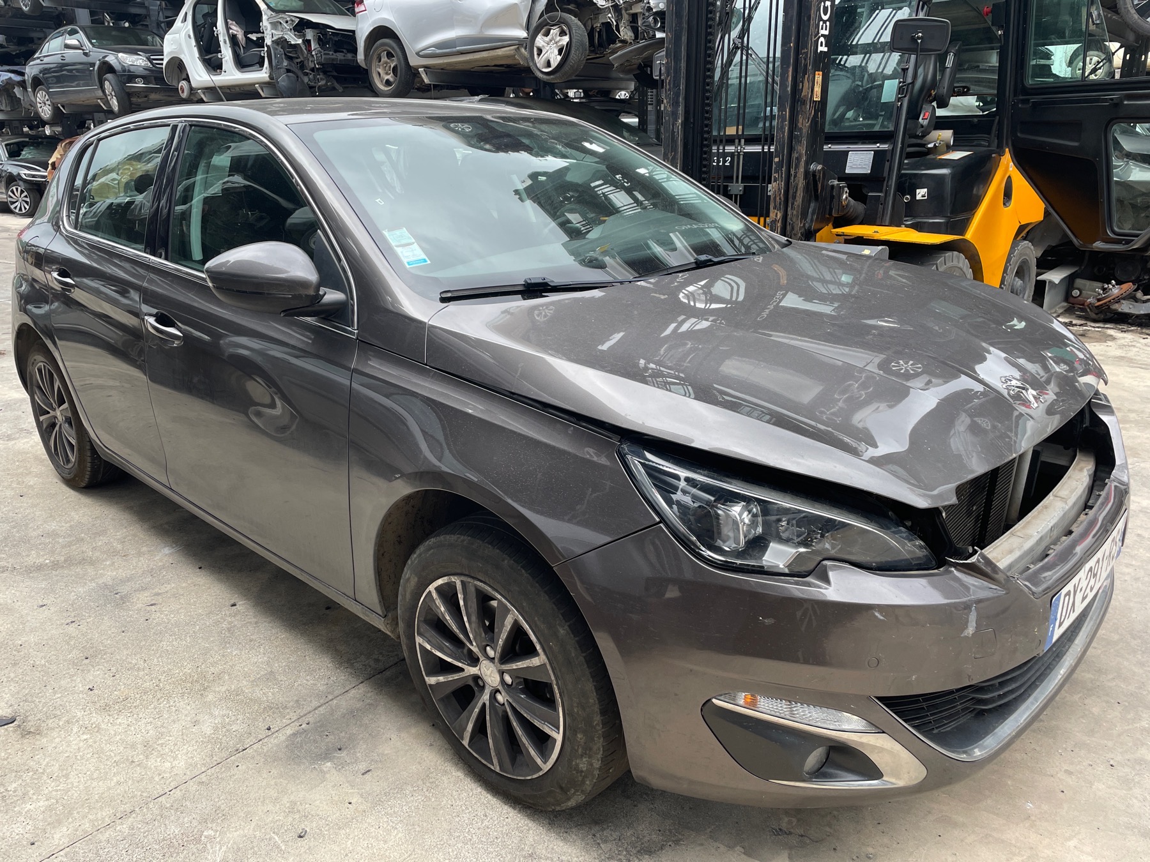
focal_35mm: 26
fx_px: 864
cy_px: 431
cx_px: 575
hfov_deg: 67.3
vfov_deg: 53.1
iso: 50
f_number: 1.6
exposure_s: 1/121
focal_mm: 4.2
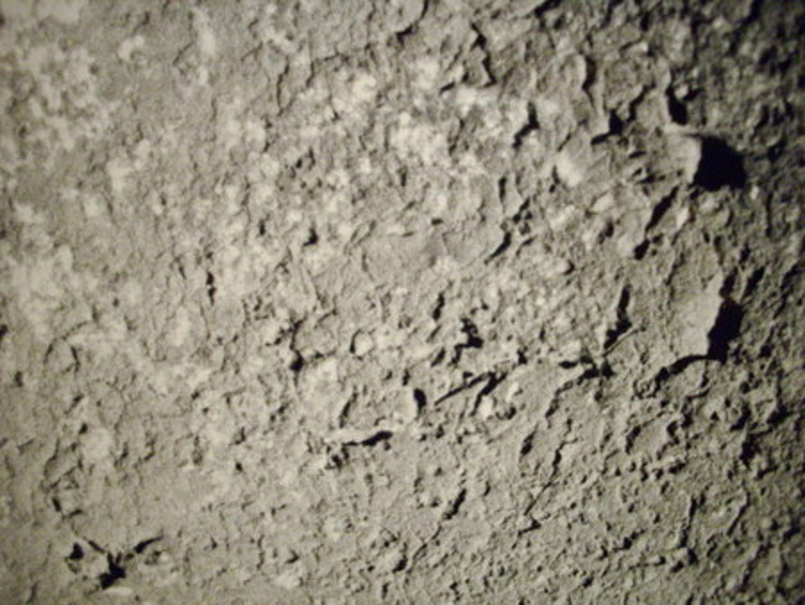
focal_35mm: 37
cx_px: 402
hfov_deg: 50.1
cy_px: 302
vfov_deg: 38.7
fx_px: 861
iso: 374
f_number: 2.8
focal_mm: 6.2
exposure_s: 1/50
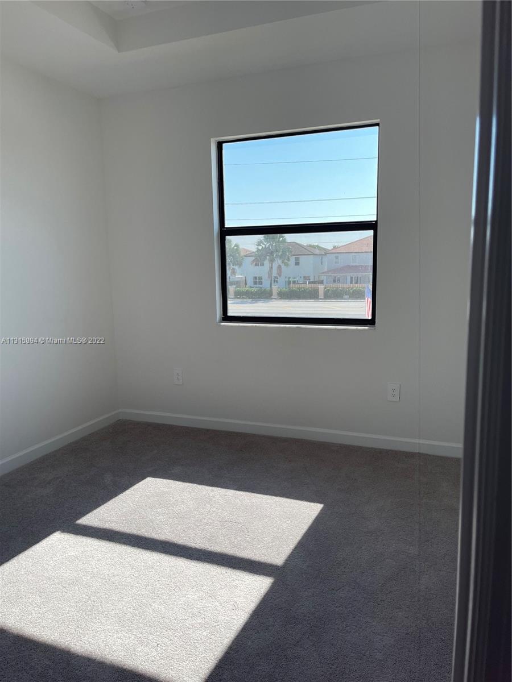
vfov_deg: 67.3
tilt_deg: -8.1
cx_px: 256
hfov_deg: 53.1
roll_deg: +1.1
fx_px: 513
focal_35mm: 26
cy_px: 341
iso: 32
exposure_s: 1/717
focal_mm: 5.1
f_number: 1.6
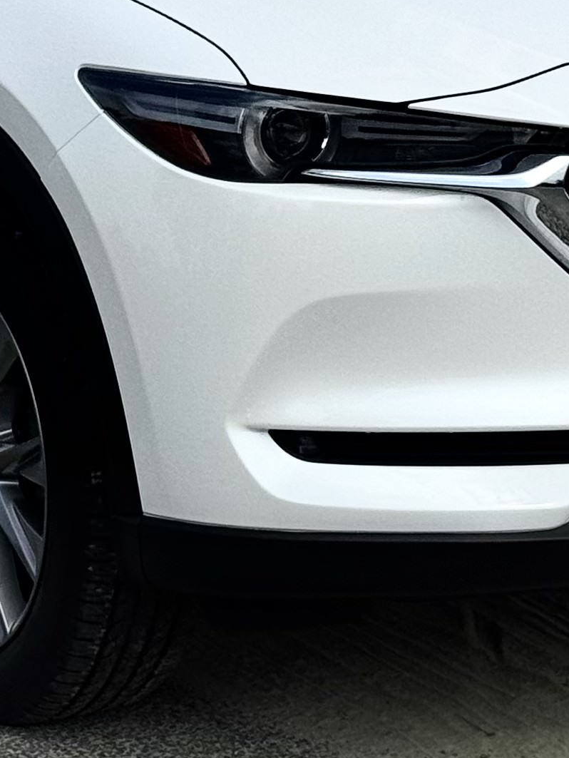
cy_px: 14
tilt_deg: -4.2
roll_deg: +0.8
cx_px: 274
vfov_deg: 10.8
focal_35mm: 182
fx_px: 3986
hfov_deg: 8.2
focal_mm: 6.76
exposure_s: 1/15385
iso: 64
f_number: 1.78
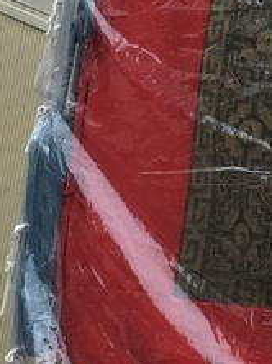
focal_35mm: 157
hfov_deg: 8.8
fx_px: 1648
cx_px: 573
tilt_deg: +15.4
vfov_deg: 12.4
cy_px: -46
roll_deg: -5.6
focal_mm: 4.15
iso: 40
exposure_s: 1/120
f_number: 2.2
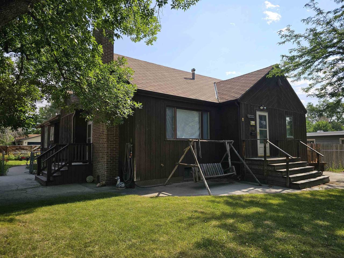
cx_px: 172
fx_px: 229
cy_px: 129
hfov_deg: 73.9
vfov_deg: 58.9
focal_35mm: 23
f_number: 1.7
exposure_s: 1/748
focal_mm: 6.3
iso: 10
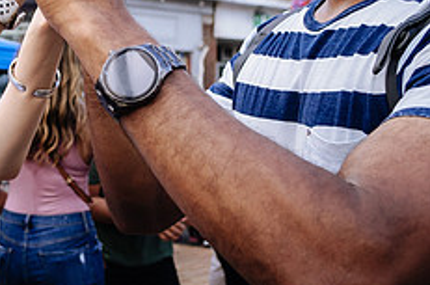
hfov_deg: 30.3
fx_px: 763
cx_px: 56
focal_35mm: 64
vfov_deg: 21.1
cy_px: 150
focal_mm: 17
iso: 100
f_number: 3.5
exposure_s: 1/320
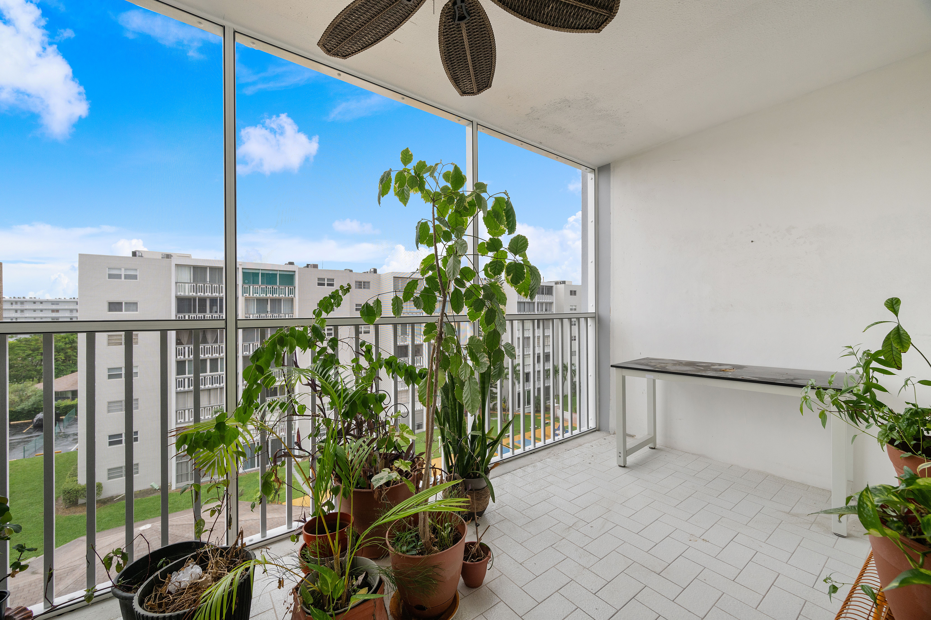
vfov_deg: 81.2
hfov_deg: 104.3
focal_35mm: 14
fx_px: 362
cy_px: 310
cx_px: 466
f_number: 8
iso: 320
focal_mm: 14
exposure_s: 1/400
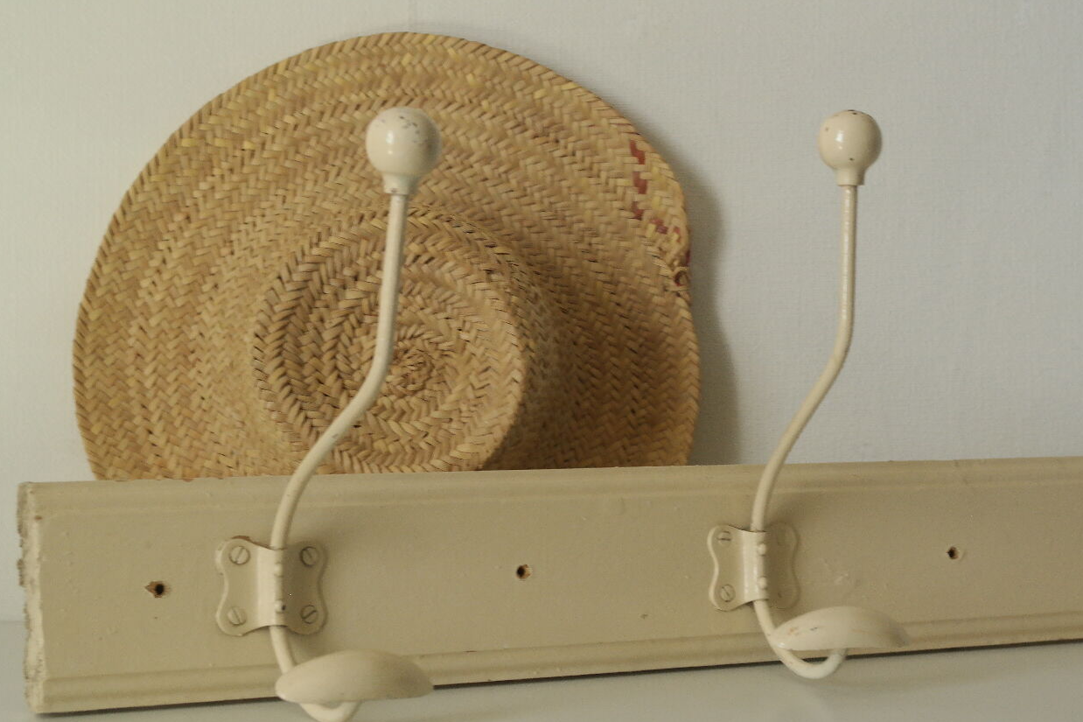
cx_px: 666
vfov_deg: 18.4
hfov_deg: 27.3
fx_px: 2226
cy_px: 375
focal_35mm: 74
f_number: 5.6
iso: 800
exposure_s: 1/50
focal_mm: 35
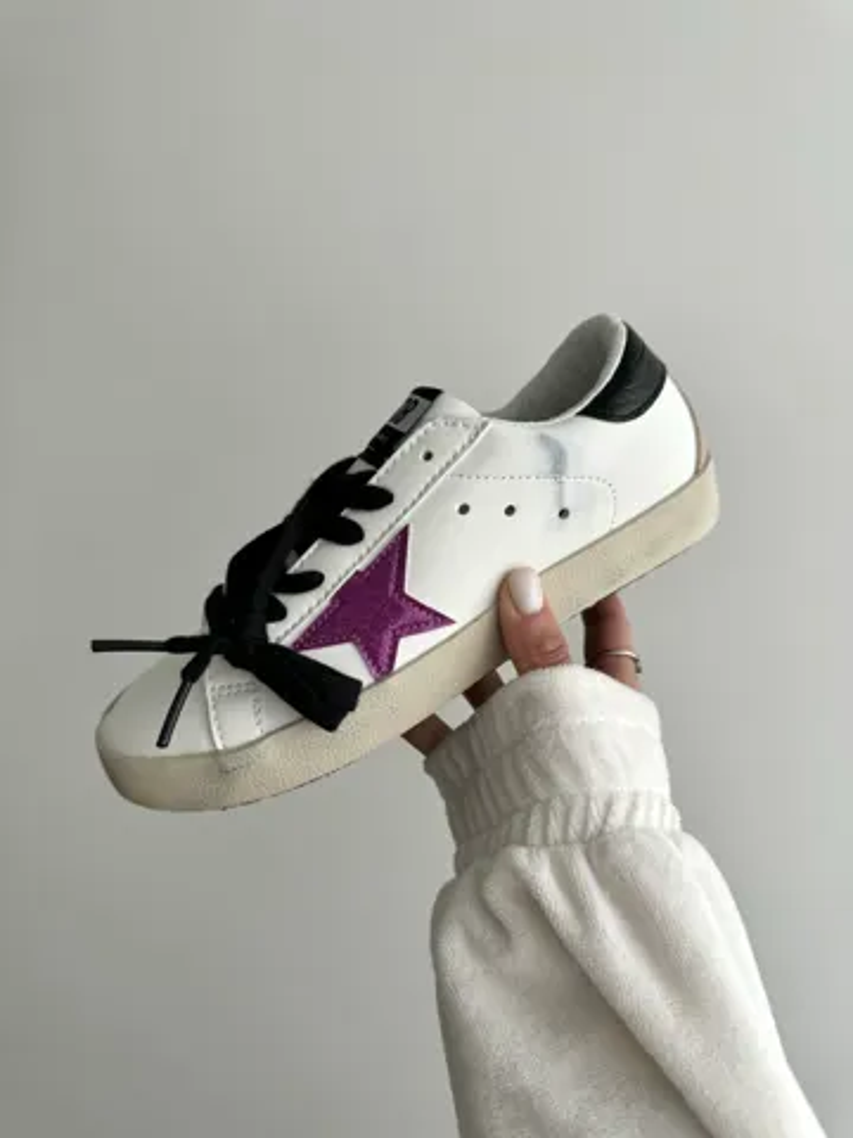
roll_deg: +0.2
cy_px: 569
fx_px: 789
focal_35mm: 24
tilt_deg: -10.8
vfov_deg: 71.6
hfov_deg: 56.8
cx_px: 426
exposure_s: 1/170
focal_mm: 6.86
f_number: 1.78
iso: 64
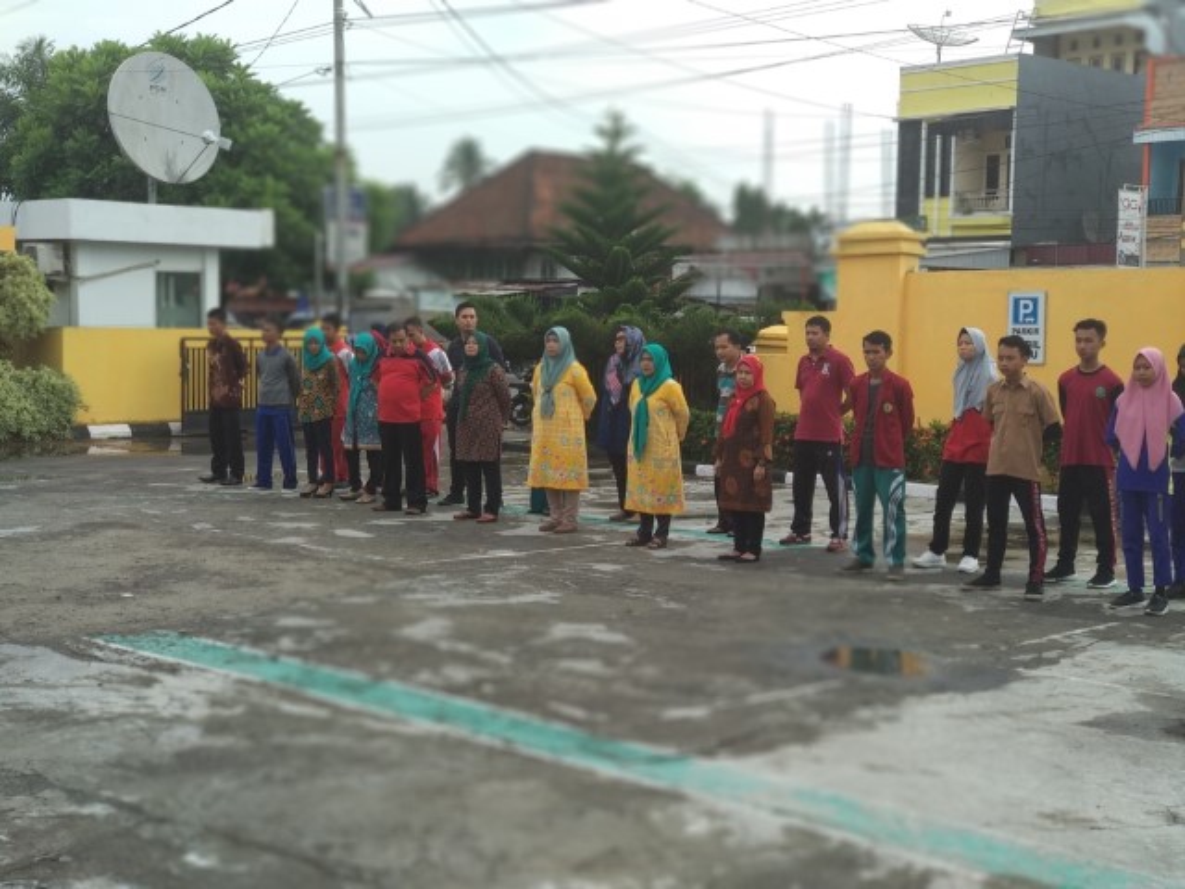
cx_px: 592
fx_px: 1780
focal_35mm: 52
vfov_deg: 28.0
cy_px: 444
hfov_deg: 36.8
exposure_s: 1/113
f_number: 2.6
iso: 100
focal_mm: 5.99
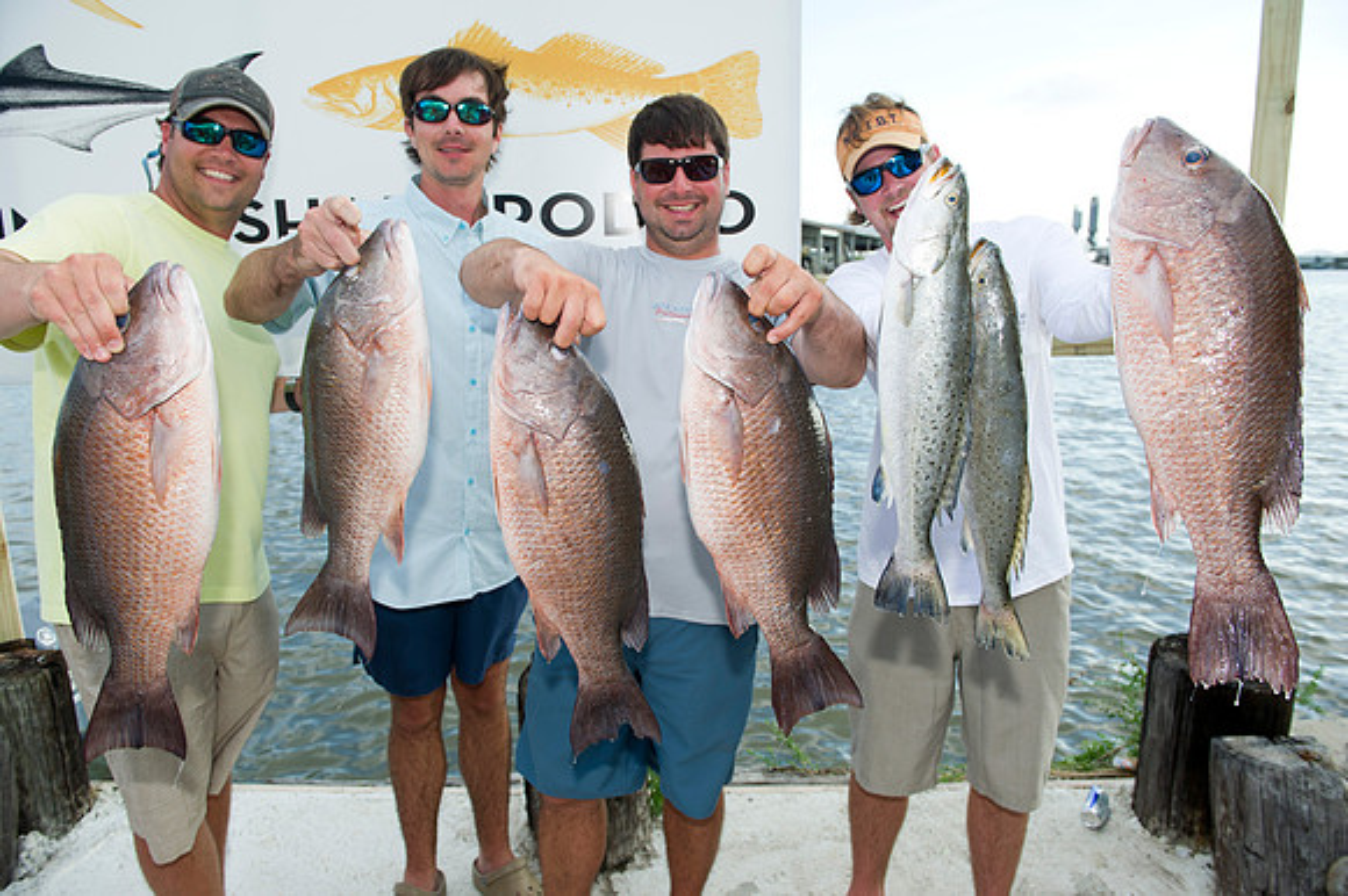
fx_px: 898
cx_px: 674
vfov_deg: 53.1
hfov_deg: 73.8
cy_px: 448
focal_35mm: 24
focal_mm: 24
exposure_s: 1/250
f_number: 5
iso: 200
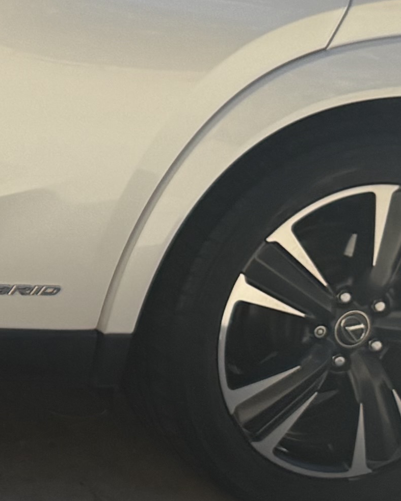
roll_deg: -1.1
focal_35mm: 136
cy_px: -19
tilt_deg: -12.2
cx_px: -568
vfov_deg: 13.9
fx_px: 2018
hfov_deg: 9.9
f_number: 1.78
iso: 100
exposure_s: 1/4405
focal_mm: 6.76
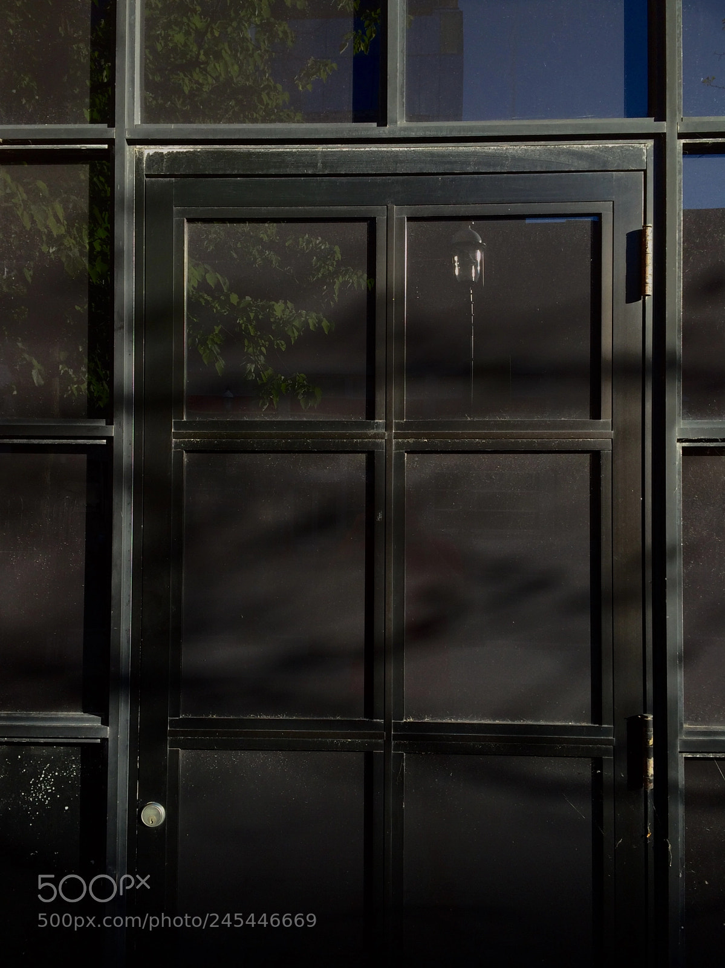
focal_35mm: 29
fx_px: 810
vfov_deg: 61.7
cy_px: 484
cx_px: 362
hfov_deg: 48.2
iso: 32
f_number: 2.2
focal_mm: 4.15
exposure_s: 1/238
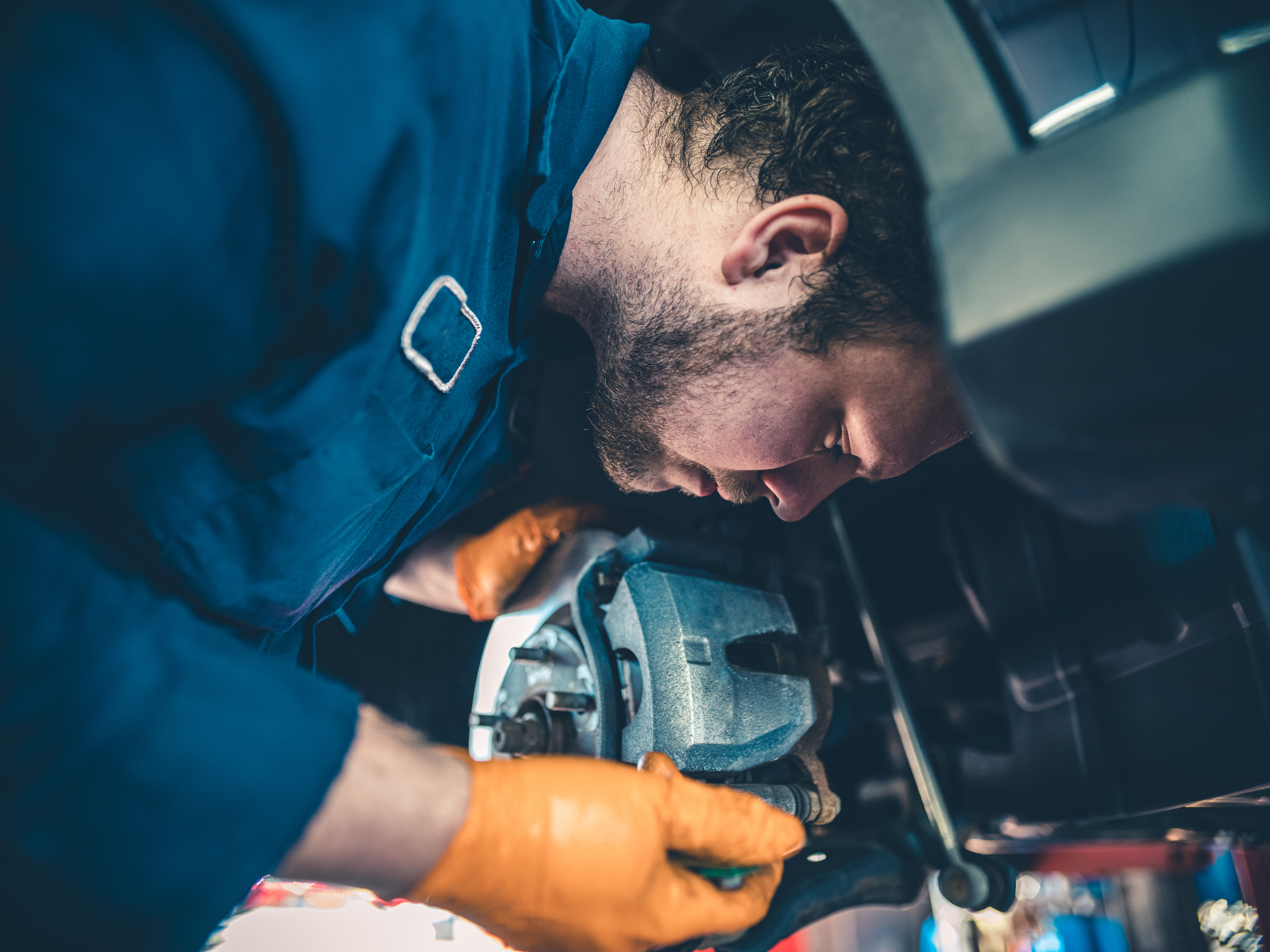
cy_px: 476
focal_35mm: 28
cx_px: 635
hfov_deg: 63.4
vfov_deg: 49.7
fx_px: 1027
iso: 1600
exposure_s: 1/200
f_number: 2.2
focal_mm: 35
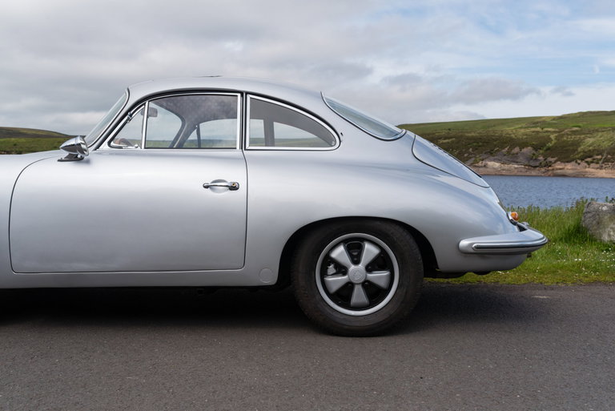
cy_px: 206
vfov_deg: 37.9
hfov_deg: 54.4
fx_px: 598
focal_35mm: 35
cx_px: 308
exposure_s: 1/320
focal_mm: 35
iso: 400
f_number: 9
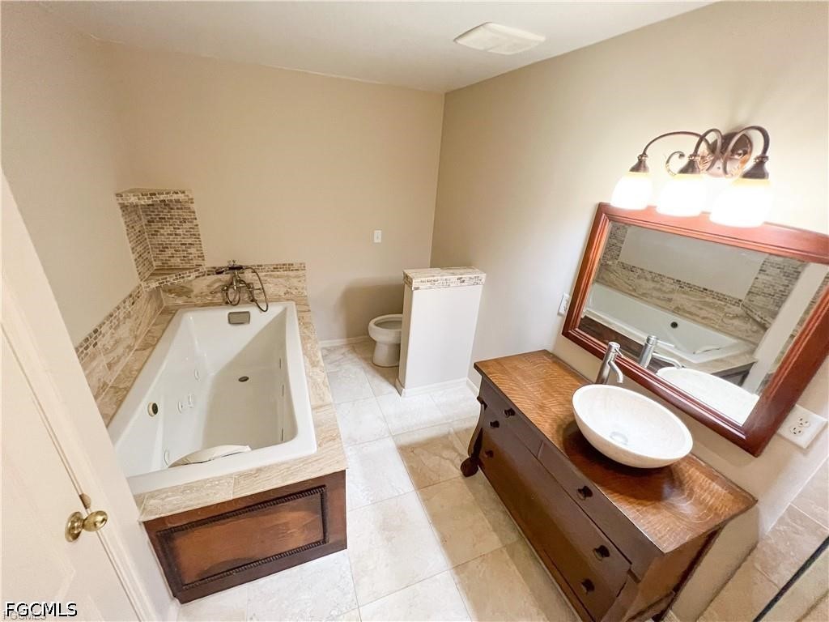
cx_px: 414
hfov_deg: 106.2
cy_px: 311
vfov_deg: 89.9
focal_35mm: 13
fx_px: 311
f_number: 1.8
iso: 500
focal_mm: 1.57
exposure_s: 1/60
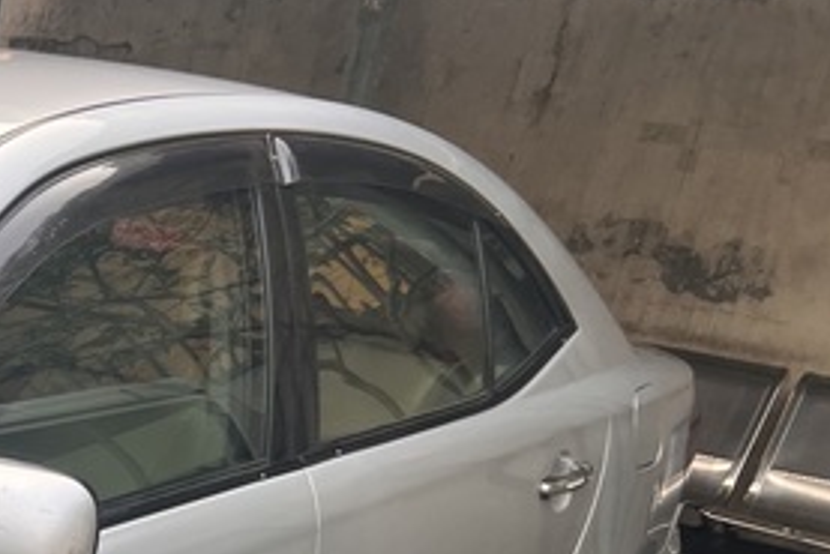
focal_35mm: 78
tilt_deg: -22.9
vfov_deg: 16.3
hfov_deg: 22.2
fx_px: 1799
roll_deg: -6.7
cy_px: 785
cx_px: -360
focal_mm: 5.7
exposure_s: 1/301
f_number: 1.5
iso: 50
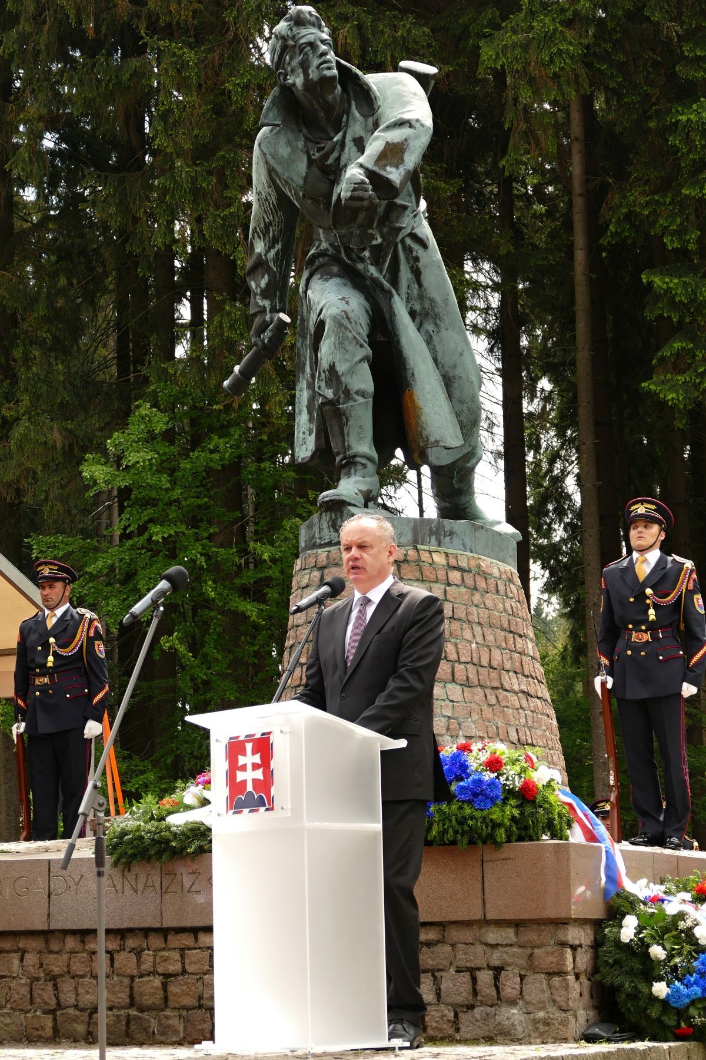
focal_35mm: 70
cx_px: 353
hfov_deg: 19.5
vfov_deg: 28.8
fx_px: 2059
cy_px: 530
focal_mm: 25.64
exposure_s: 1/200
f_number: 4
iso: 125
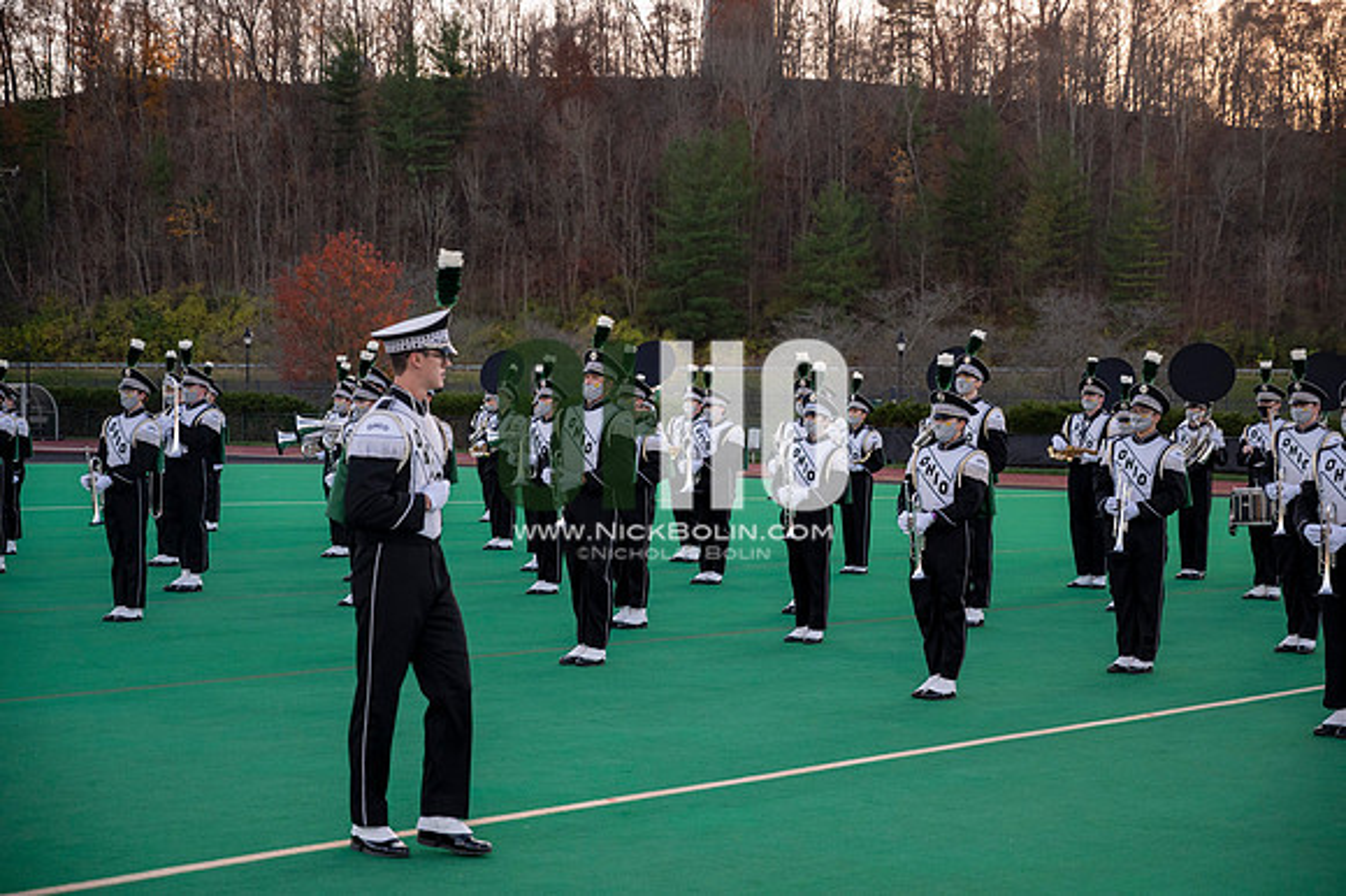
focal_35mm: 70
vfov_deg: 19.4
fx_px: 2616
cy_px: 448
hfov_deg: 28.9
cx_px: 673
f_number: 4
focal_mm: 70
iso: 2000
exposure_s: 1/2000
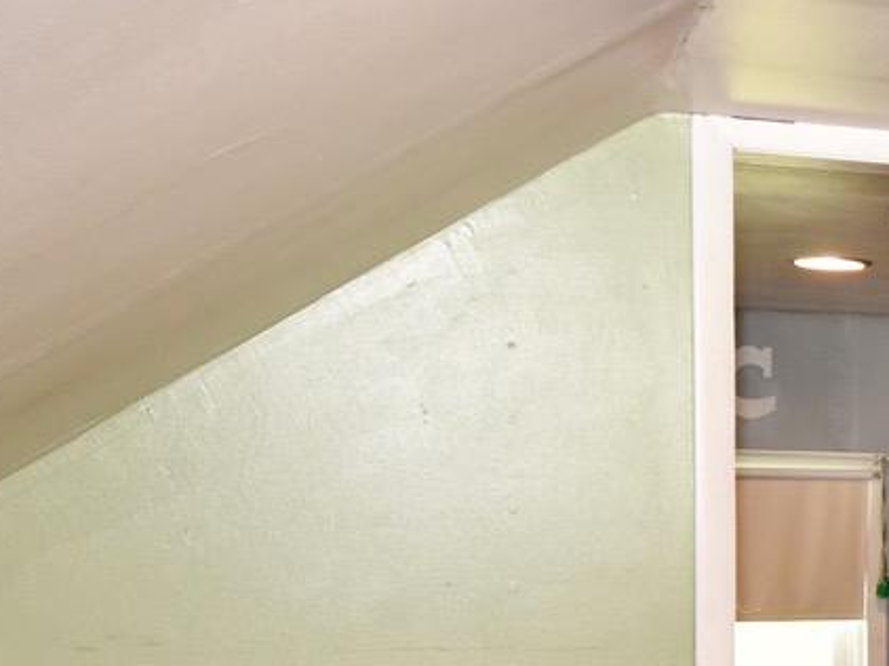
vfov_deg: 20.6
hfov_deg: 22.2
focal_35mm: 70
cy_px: 587
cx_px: 1384
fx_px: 1797
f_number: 4
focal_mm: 10
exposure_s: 1/10
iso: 100
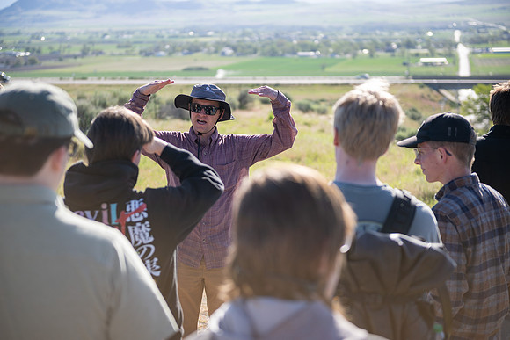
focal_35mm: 70
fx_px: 992
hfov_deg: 28.8
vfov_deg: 19.5
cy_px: 170
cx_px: 255
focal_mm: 70
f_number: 2.8
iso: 100
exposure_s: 1/1000
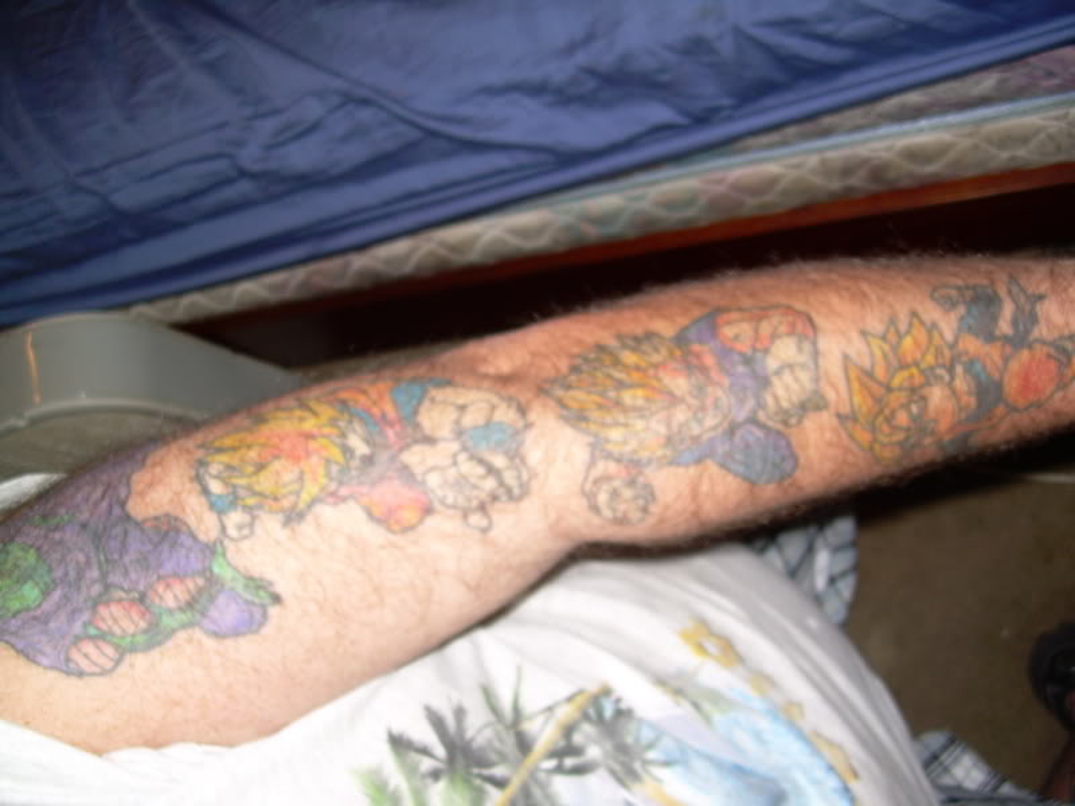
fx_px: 1180
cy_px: 403
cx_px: 538
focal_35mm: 38
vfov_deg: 37.7
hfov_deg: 49.0
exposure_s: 1/60
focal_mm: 6.3
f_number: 2.8
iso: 50
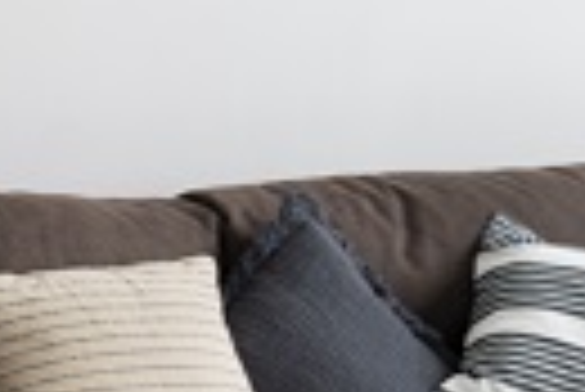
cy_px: 239
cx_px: -729
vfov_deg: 10.7
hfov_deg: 12.9
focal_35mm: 129
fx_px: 2099
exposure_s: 1/40
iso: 100
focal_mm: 28
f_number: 2.8
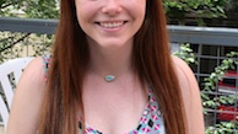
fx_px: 410
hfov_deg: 32.3
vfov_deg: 18.1
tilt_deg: -10.0
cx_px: 96
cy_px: 5
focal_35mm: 65
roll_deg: -0.8
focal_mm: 4.15
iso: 32
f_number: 2.2
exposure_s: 1/488
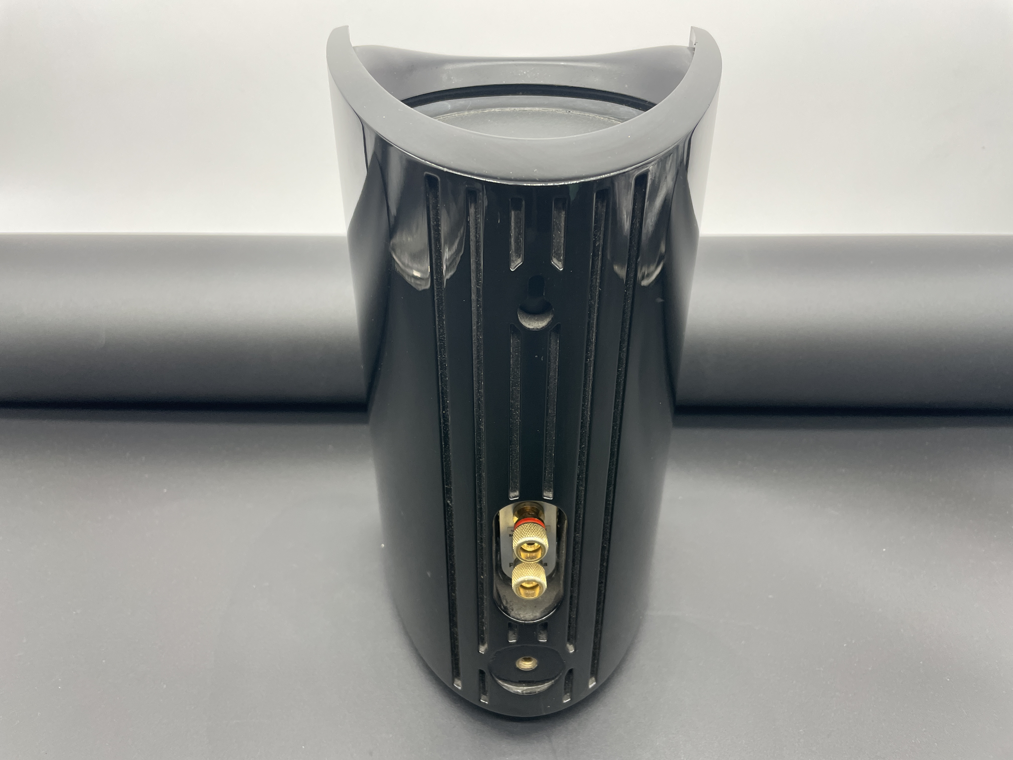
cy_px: 380
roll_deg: +1.3
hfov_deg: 67.3
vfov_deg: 53.1
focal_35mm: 26
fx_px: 761
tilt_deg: -33.4
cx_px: 506
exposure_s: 1/121
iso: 100
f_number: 1.6
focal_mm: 4.2
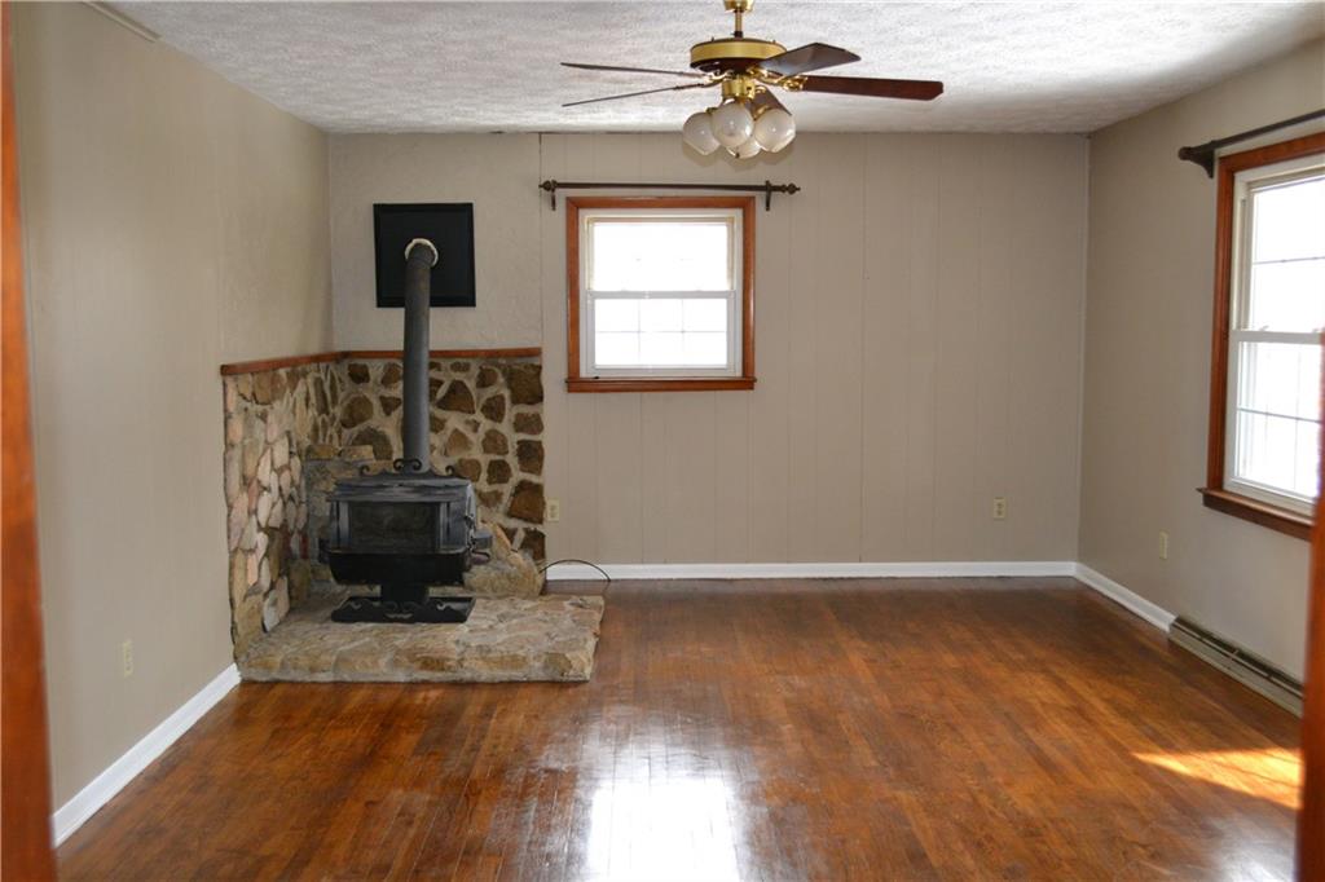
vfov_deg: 36.8
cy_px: 441
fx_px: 1324
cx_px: 662
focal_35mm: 36
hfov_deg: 53.1
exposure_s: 1/60
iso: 1100
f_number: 4
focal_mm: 24
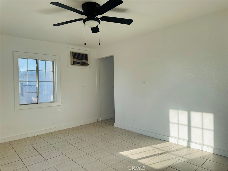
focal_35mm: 24
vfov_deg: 56.8
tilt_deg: -0.7
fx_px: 158
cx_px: 114
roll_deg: +1.1
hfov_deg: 71.6
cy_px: 86
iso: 80
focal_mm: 6.86
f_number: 1.78
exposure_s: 1/962
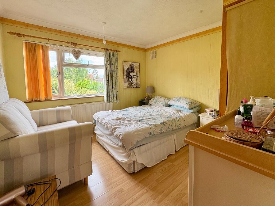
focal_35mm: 16
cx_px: 147
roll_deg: +0.5
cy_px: 90
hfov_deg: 94.4
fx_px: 127
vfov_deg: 77.8
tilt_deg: -3.0
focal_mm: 2.22
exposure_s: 1/99
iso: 200
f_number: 2.2
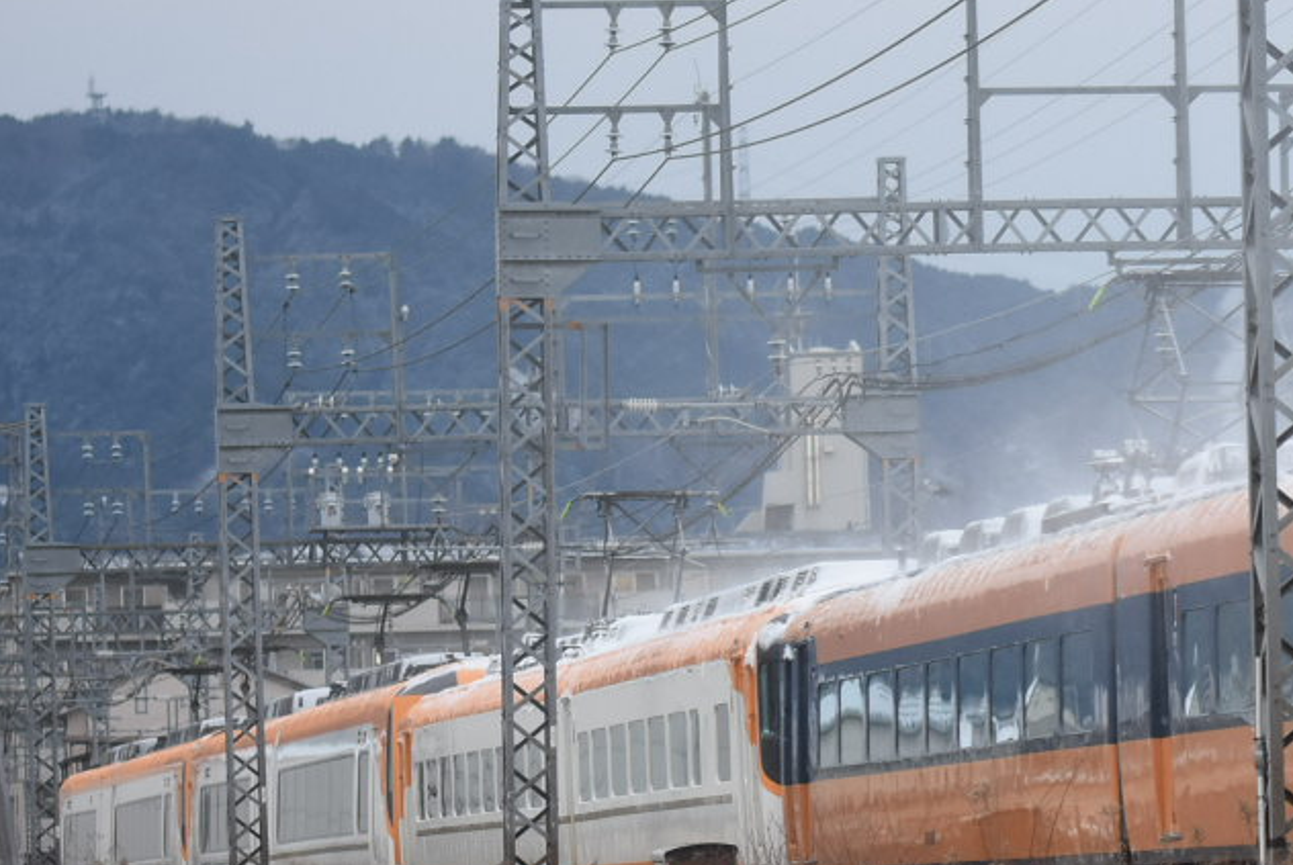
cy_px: 673
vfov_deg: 4.3
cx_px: 1078
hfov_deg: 6.4
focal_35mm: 319
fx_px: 11471
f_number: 2.8
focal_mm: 105
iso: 800
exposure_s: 1/640
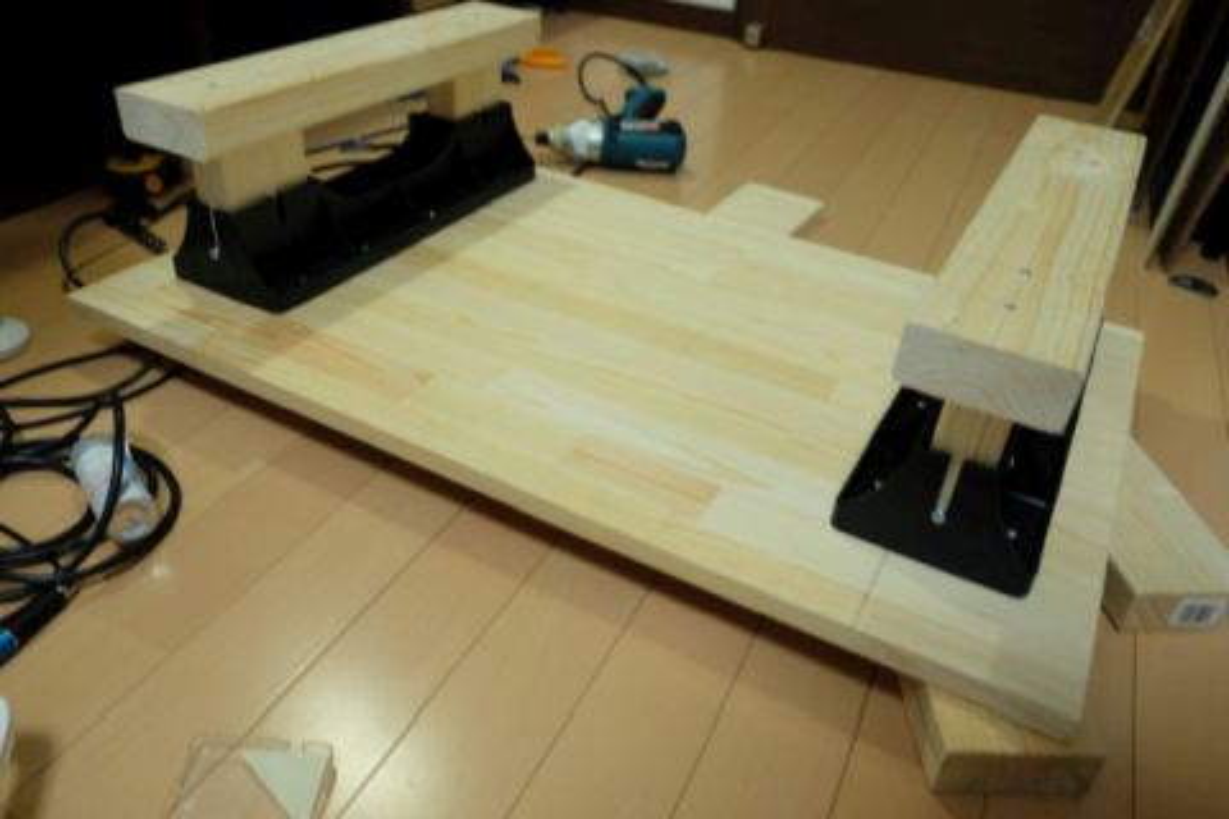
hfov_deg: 67.4
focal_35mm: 27
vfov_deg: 47.9
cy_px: 410
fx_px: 922
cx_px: 614
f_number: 2.8
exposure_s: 1/56
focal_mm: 18
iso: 800
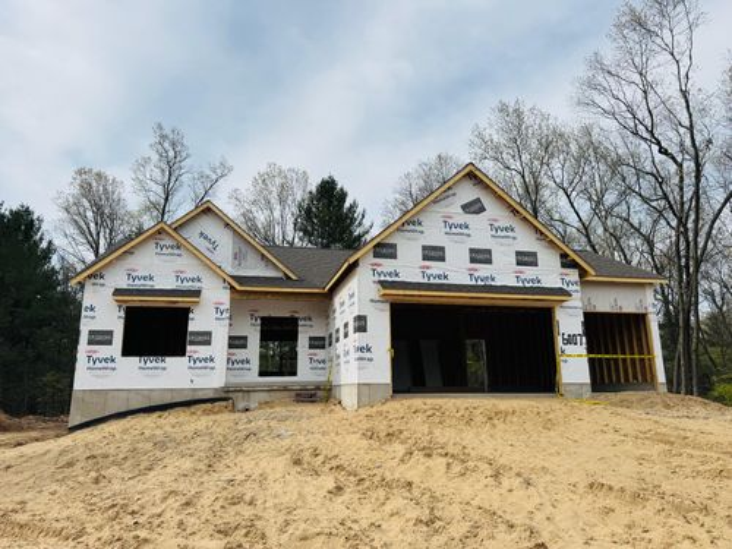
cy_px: 274
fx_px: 508
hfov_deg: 71.6
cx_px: 366
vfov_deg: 56.8
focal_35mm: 24
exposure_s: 1/6410
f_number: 1.78
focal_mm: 6.76
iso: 80
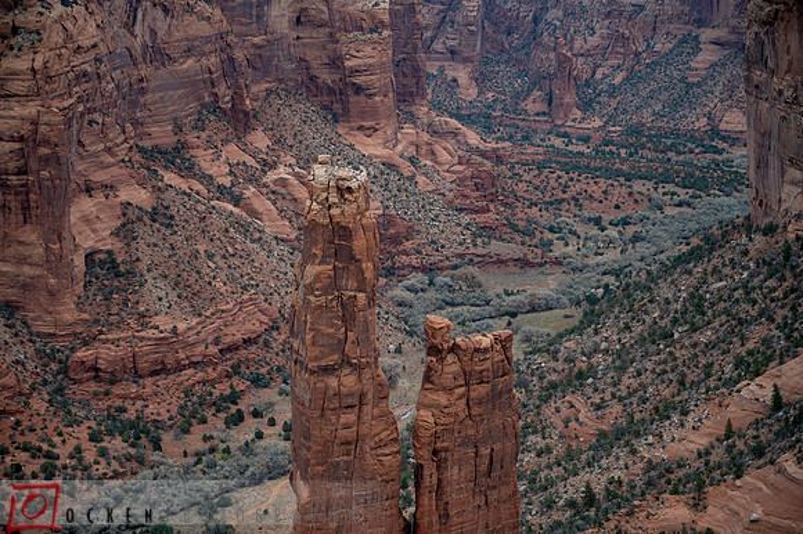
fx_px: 1560
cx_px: 402
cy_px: 267
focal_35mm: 70
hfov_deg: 28.9
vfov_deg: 19.4
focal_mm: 70
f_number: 4
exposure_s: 1/1000
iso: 400
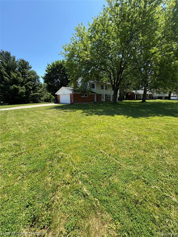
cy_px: 118
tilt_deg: -11.8
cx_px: 89
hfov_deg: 85.7
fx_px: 96
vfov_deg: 102.1
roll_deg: +1.5
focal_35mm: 14
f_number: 2.2
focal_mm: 2.22
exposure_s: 1/840
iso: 50
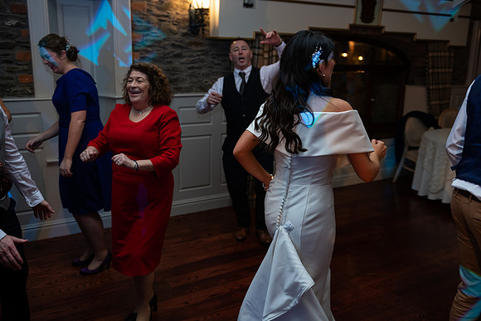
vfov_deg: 38.9
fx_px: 454
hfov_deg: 55.8
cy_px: 160
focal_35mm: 34
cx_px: 240
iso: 640
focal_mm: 34
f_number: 3.5
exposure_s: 1/160
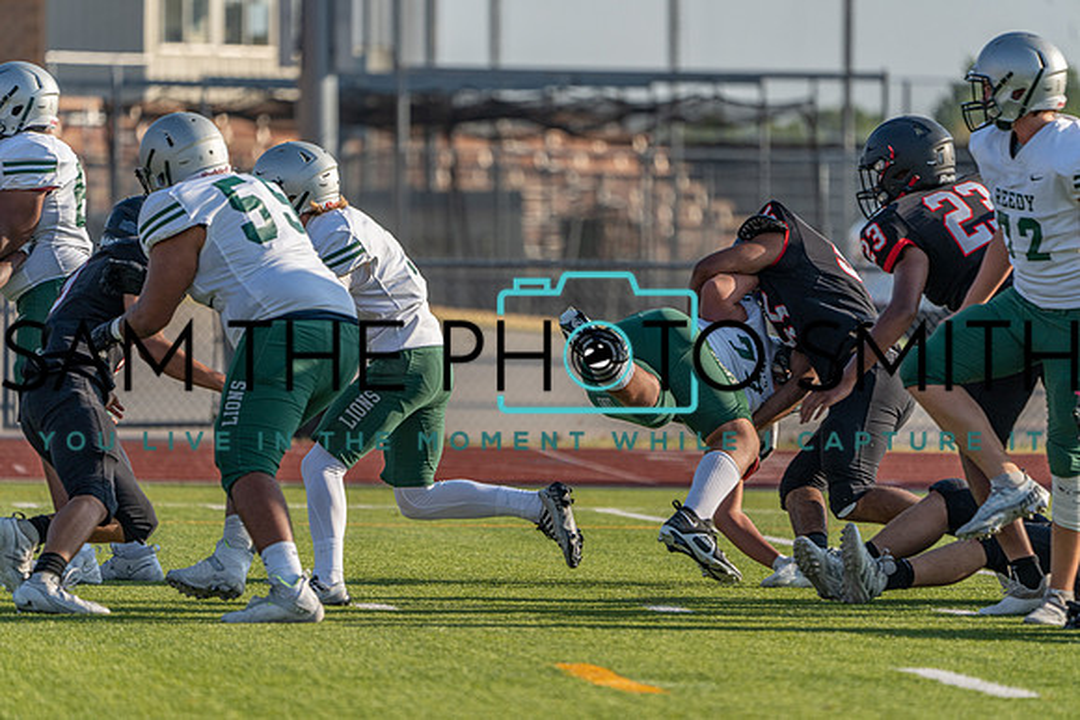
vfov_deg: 3.8
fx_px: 10922
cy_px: 360
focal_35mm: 364
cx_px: 540
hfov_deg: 5.7
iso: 320
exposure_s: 1/1250
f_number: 5.6
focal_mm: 364
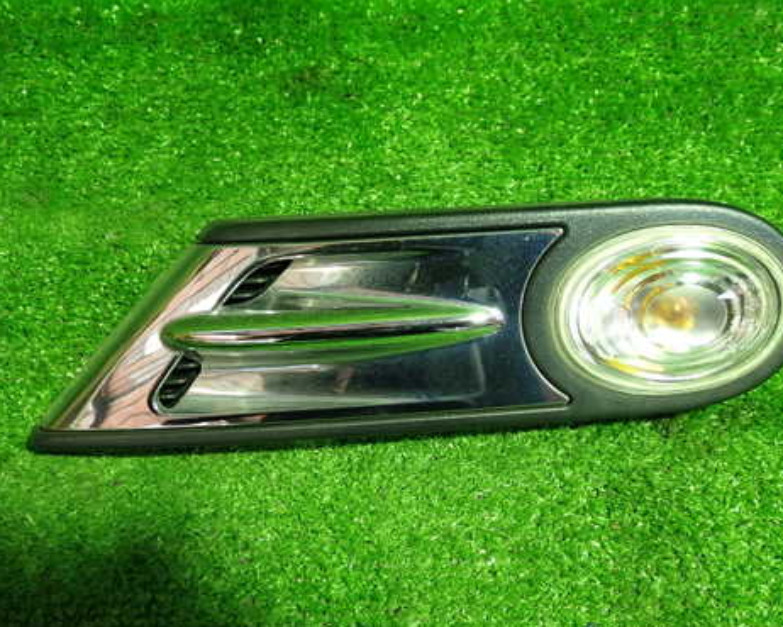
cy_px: 312
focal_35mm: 38
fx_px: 881
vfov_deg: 39.2
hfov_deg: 47.8
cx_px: 449
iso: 320
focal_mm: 5.4
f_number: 2.3
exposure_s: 1/30
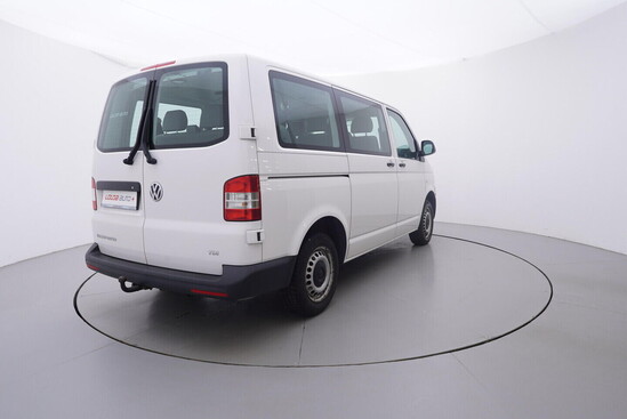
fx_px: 392
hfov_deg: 77.3
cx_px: 314
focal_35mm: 22
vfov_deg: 56.2
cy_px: 210
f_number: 5
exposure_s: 1/80
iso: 200
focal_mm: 15
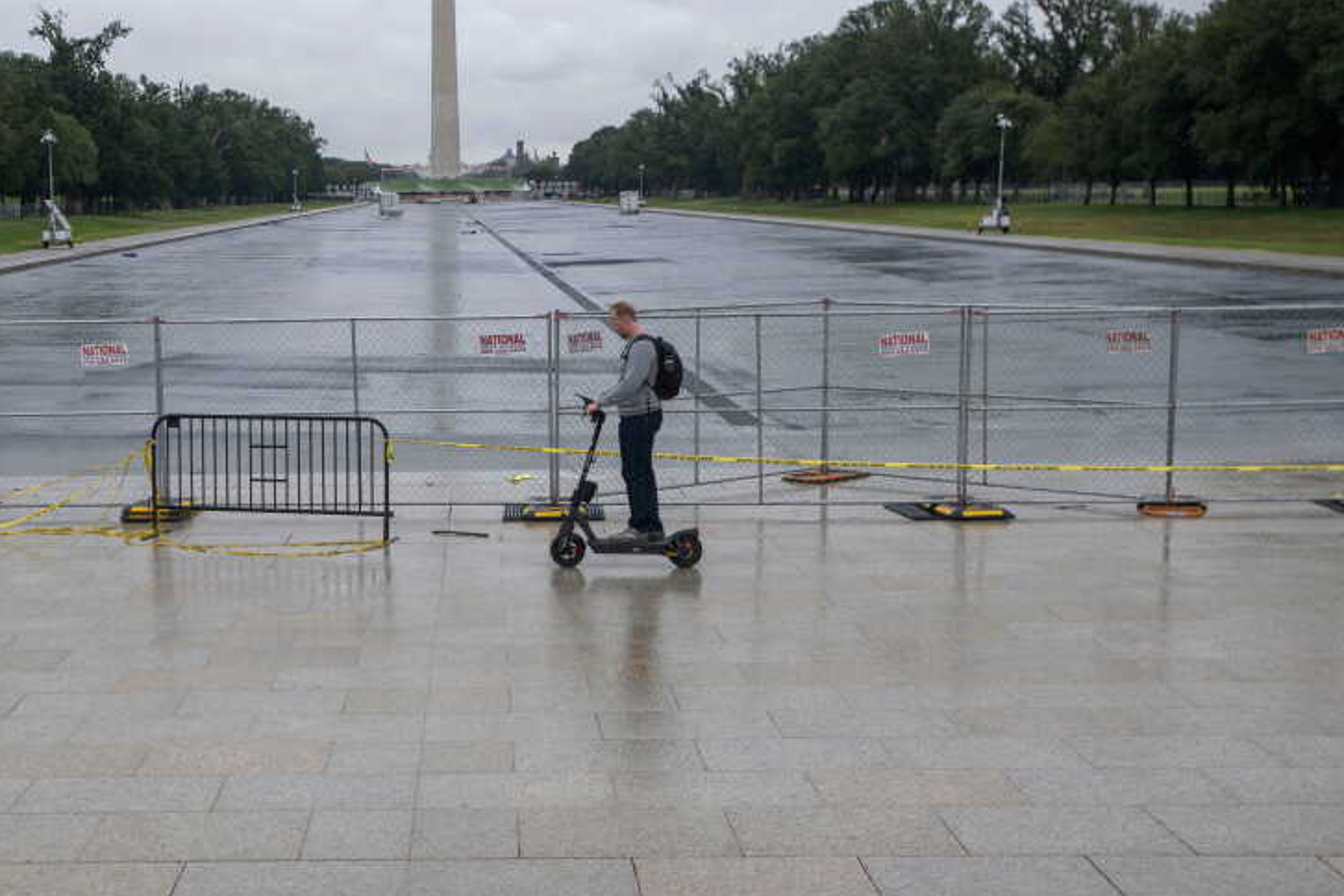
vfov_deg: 25.5
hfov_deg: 37.1
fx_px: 1979
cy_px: 499
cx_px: 437
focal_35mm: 53
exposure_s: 1/800
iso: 400
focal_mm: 35
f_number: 5.6
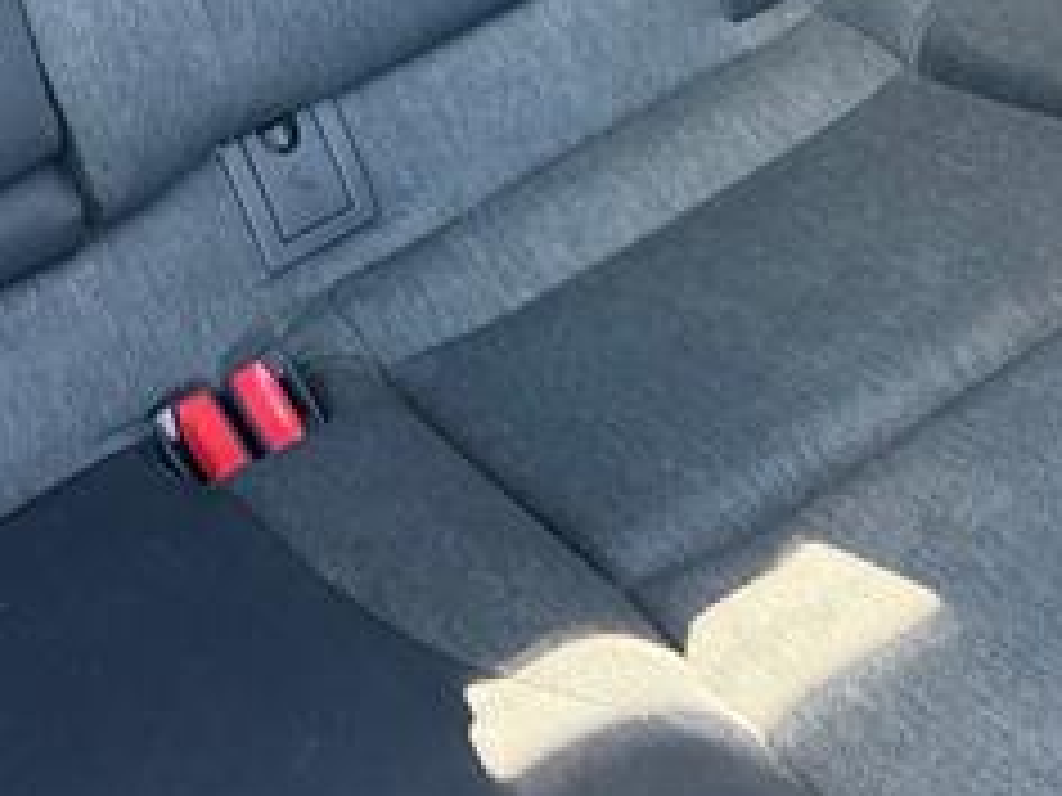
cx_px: 396
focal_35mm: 65
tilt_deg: -25.6
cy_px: -261
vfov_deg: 20.5
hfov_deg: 29.7
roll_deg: +12.4
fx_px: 1994
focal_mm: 6.76
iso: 500
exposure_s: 1/60
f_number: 1.78
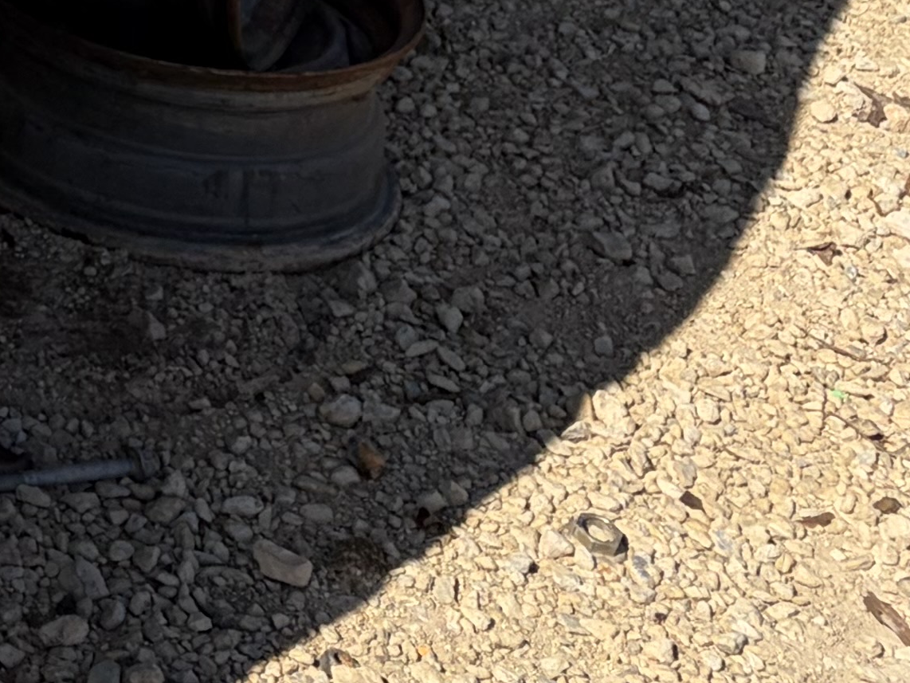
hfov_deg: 13.7
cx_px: -665
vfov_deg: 10.5
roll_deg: -2.8
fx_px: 3418
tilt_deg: -14.9
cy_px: -657
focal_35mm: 130
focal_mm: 5.96
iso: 64
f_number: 1.6
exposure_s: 1/7813
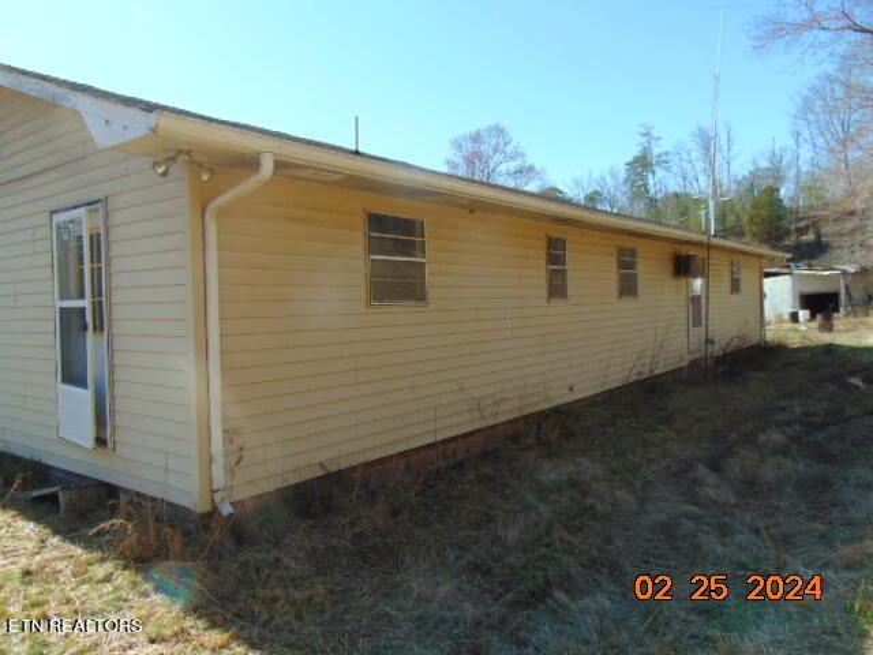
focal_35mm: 25
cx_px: 436
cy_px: 328
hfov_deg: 69.4
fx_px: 630
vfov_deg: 54.9
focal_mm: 4.5
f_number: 3
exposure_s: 1/800
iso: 80
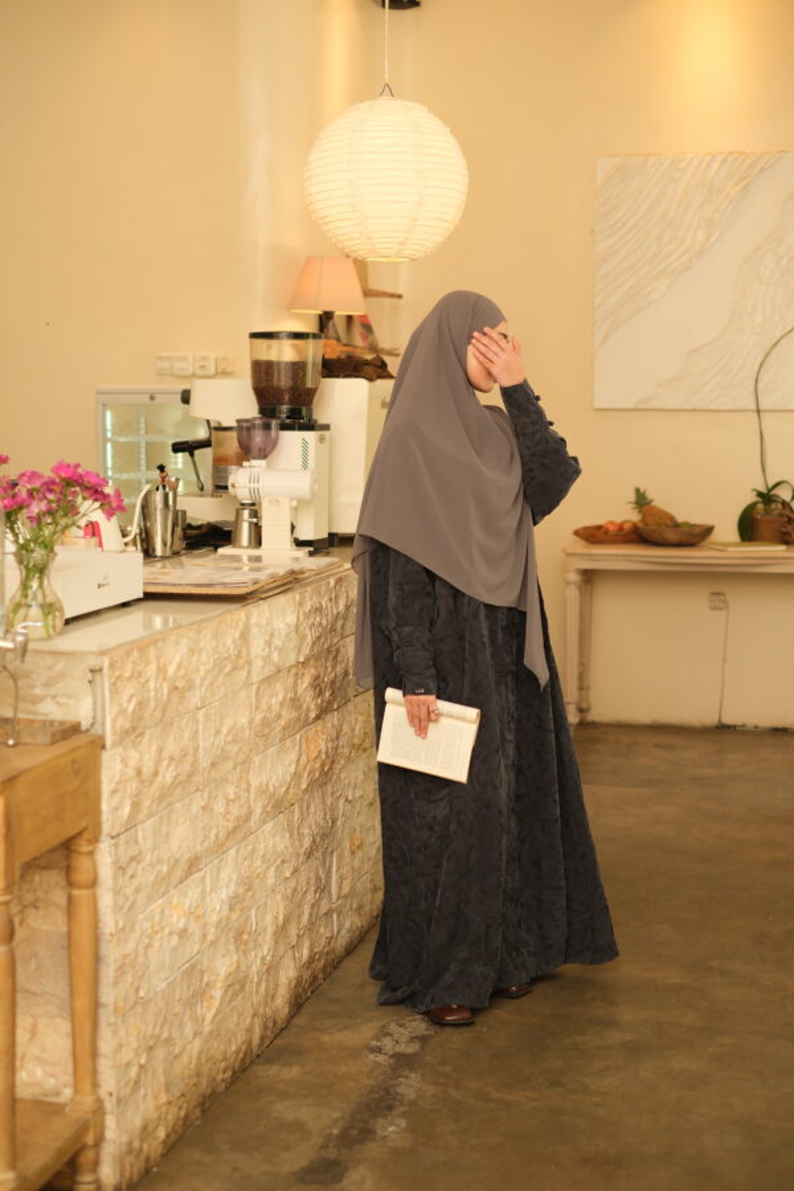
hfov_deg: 25.5
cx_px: 397
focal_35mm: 53
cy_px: 596
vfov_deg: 37.5
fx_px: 1753
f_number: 2
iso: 400
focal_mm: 35
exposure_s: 1/250
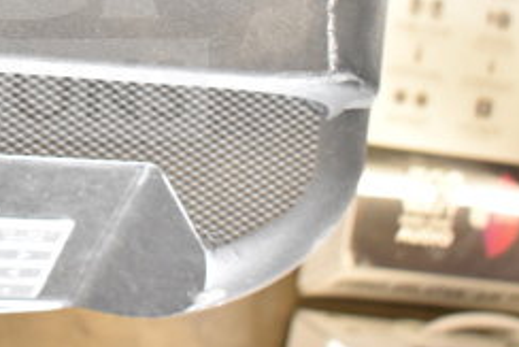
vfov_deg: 14.9
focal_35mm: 90
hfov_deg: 21.6
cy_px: -29
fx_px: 1298
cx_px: -32
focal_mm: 24
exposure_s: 1/40
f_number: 4
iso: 2200
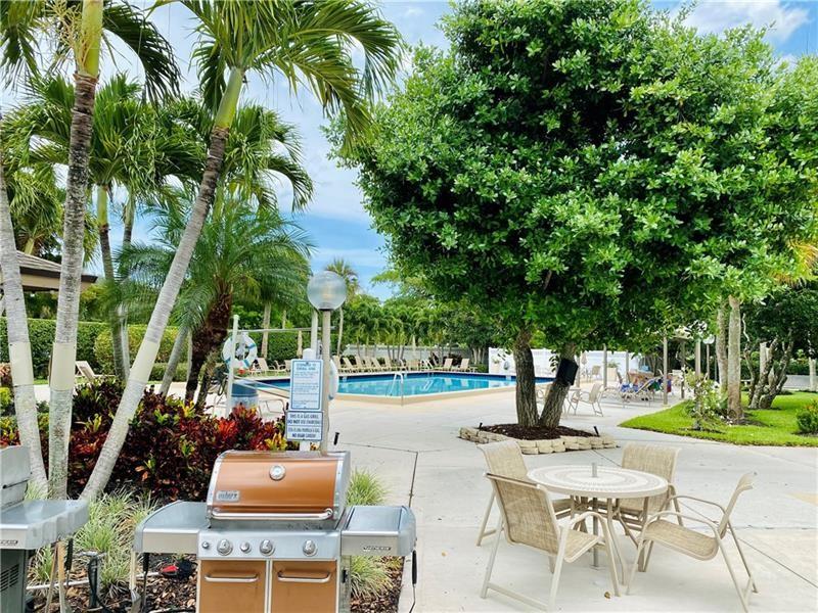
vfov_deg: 53.1
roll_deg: -2.1
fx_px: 614
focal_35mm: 26
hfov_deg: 67.3
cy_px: 306
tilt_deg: +3.8
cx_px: 409
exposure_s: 1/1504
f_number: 1.8
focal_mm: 4.25
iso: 32
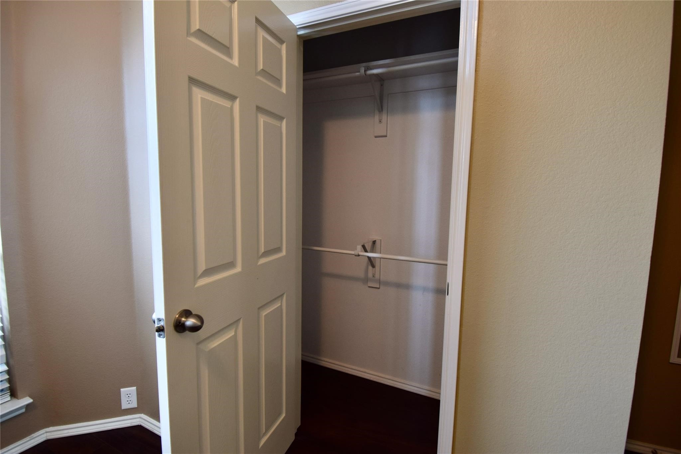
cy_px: 227
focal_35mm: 16
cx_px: 340
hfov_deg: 95.0
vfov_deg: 72.0
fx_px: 312
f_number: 7.1
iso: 320
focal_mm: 11
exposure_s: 1/6
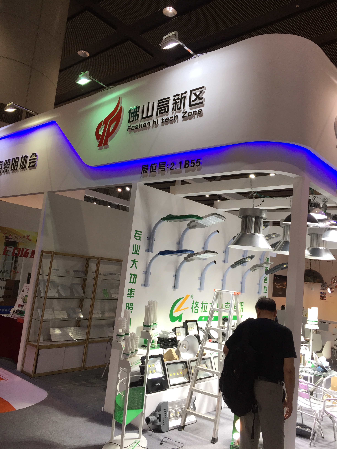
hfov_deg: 48.2
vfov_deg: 61.7
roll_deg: -7.0
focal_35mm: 29
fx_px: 376
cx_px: 168
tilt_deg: +8.3
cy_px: 224
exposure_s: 1/100
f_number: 2.2
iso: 50
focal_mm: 4.15
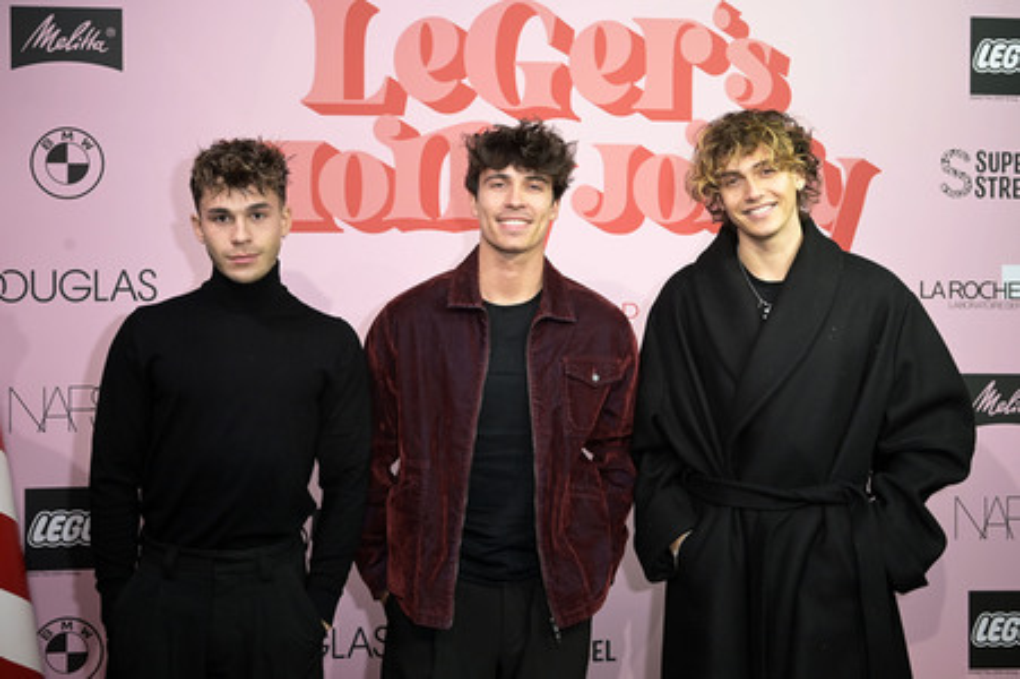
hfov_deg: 54.5
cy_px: 340
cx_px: 510
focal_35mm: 35
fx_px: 991
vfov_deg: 37.8
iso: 1000
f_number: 5
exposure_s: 1/200
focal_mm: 35
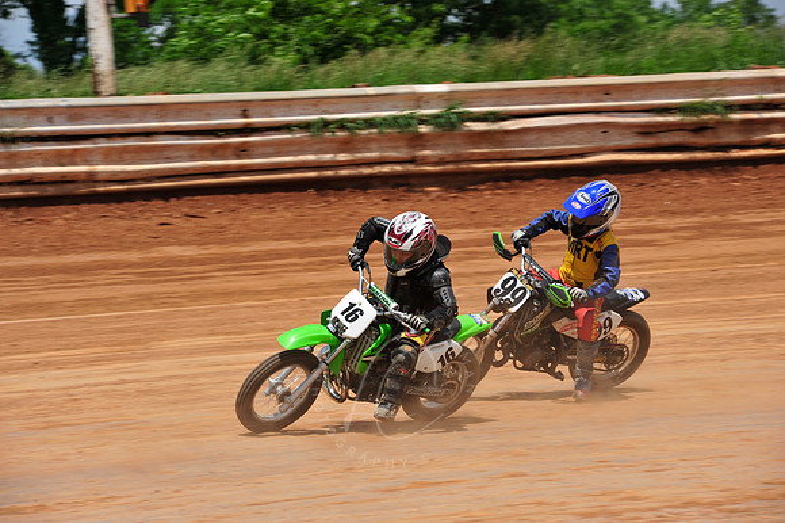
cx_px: 392
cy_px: 262
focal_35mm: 200
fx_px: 4358
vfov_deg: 6.9
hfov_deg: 10.3
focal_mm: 200
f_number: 11
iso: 200
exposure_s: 1/400
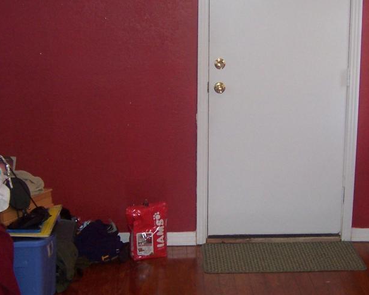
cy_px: 123
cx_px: 216
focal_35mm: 73
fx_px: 797
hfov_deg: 26.0
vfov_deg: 21.0
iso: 125
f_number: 2.8
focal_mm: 6.2
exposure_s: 1/60
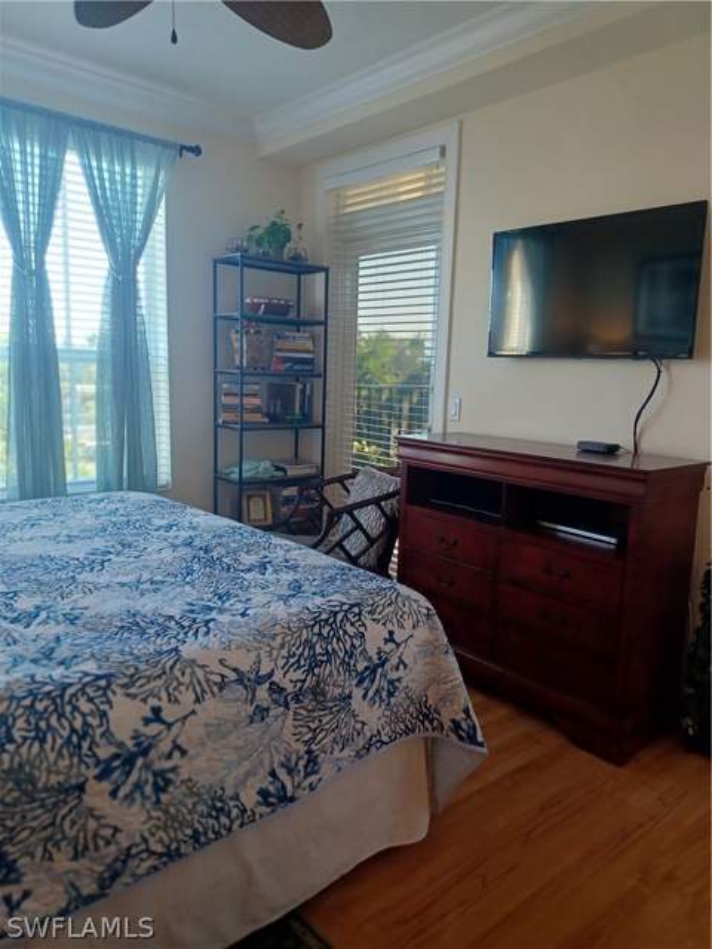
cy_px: 474
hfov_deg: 54.9
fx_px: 686
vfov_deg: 69.4
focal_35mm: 25
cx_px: 356
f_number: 1.8
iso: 250
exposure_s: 1/60
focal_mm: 4.6
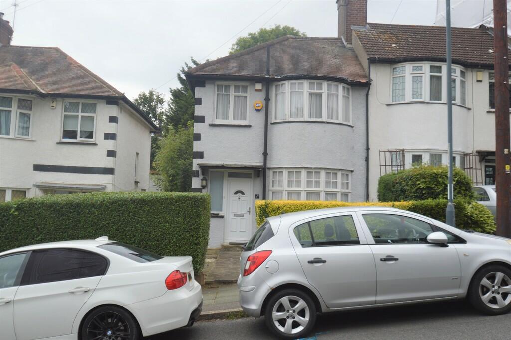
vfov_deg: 36.8
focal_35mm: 36
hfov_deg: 53.2
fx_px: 511
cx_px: 256
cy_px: 170
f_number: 6.3
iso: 100
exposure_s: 1/200
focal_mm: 24
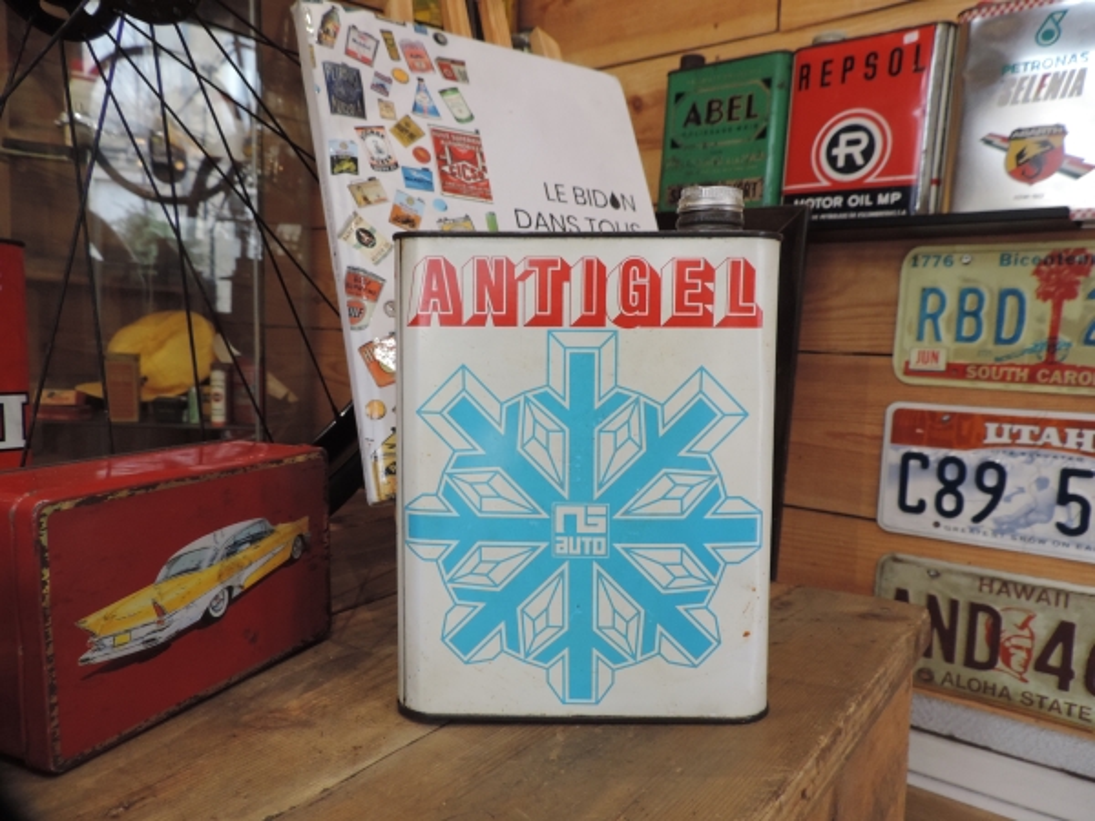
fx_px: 759
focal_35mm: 24
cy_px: 410
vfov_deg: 56.8
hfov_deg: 71.6
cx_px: 548
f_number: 3
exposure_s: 1/30
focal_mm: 4.3
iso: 280
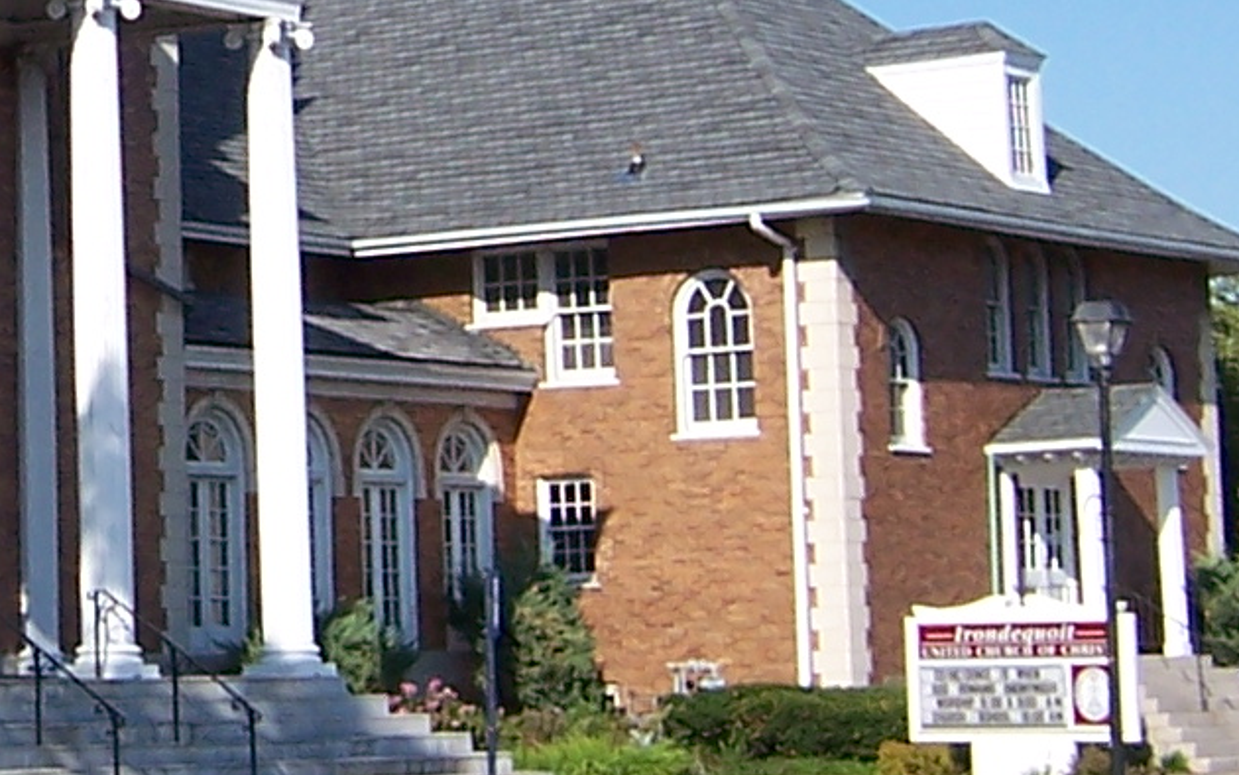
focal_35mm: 128
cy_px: -252
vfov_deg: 10.0
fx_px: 4323
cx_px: -222
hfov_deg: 15.7
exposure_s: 1/1000
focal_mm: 5.5
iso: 80
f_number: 3.4
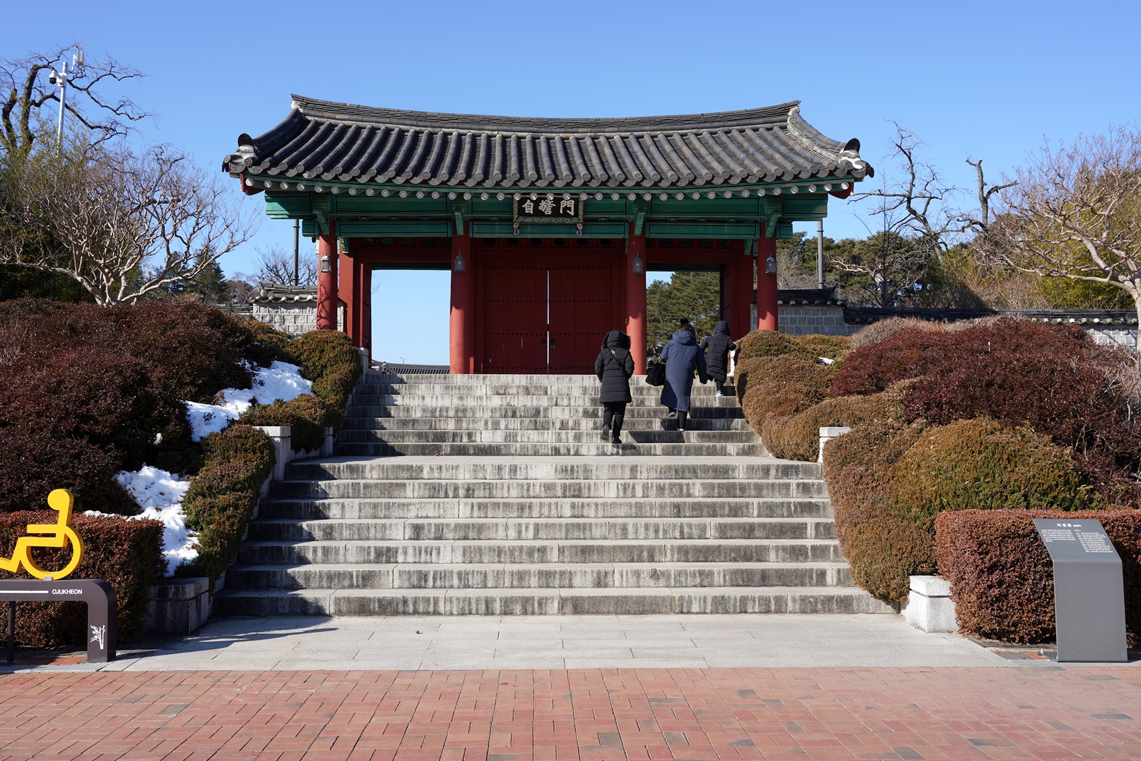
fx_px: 983
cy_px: 380
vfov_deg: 42.3
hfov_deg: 60.3
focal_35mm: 31
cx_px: 570
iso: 100
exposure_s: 1/100
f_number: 13
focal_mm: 31
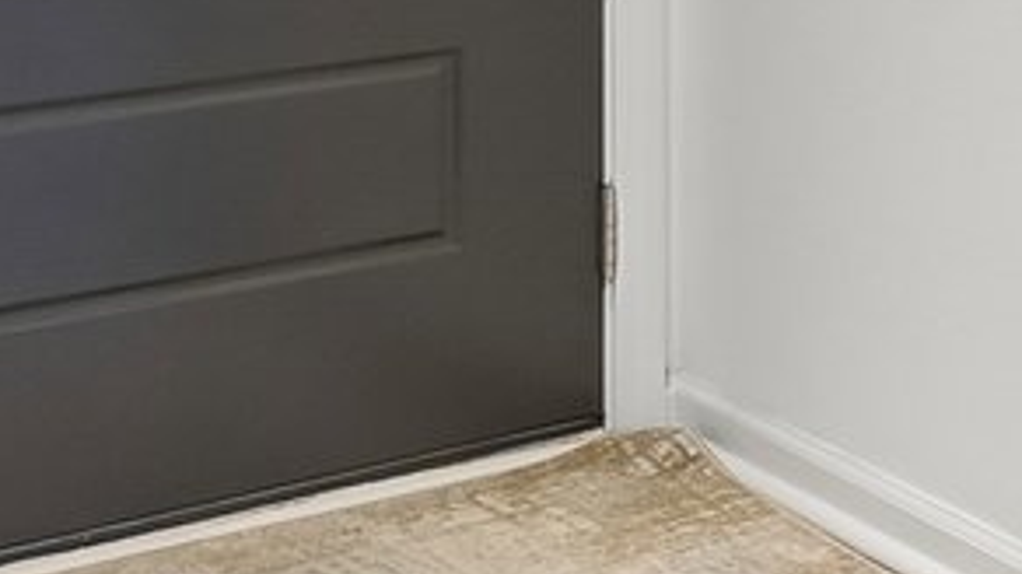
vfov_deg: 10.9
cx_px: 1610
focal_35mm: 103
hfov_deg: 18.1
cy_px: -492
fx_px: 2790
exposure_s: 1/8
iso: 400
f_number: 8
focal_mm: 14
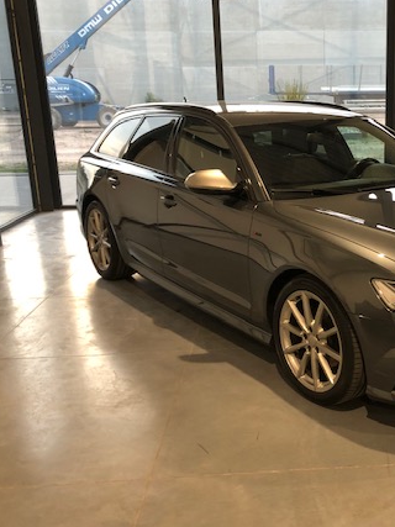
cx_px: 332
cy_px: 272
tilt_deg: -16.0
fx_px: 639
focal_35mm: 42
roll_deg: +0.8
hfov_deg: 33.1
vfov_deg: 44.8
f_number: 1.8
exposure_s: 1/25
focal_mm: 3.99
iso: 32
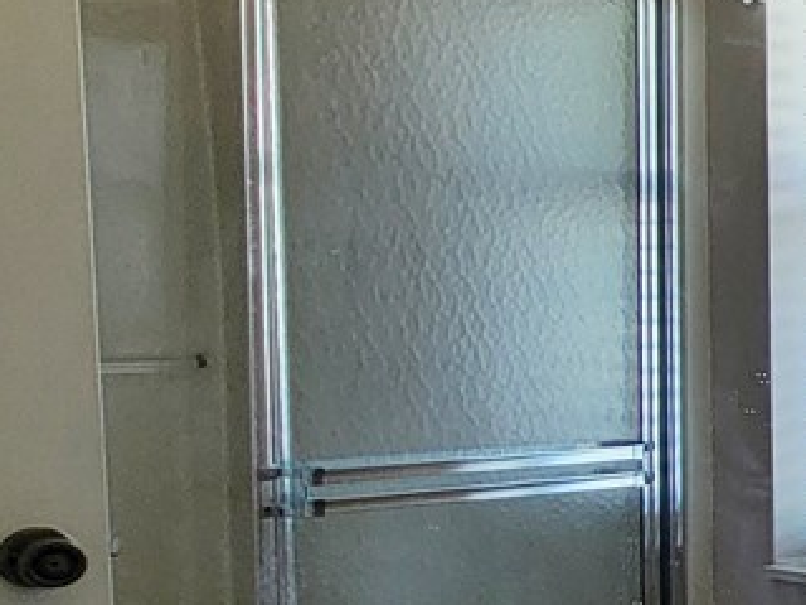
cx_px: 1690
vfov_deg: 22.4
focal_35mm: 65
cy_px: 449
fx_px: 1513
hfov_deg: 17.9
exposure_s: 1/120
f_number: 2.2
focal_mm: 2.2
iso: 100
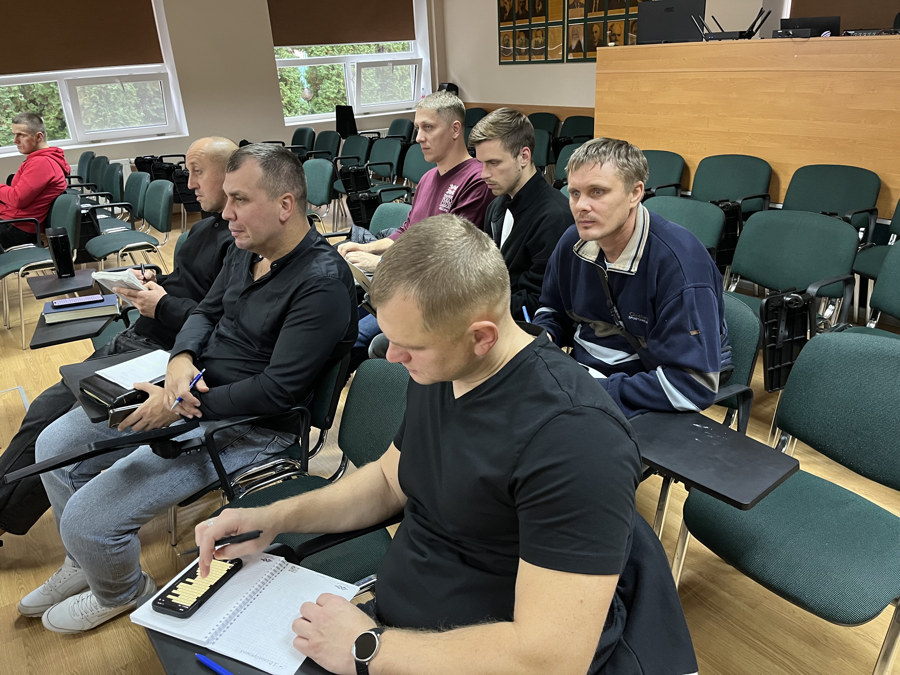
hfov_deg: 67.3
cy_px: 338
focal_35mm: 26
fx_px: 676
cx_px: 450
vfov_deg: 53.1
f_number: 1.6
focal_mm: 5.1
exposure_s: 1/33
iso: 400
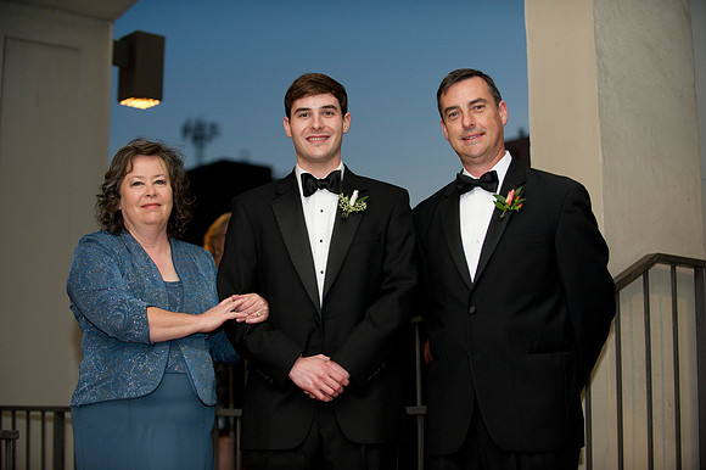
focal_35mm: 70
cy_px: 235
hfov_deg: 28.9
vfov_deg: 19.4
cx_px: 353
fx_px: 1372
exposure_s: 1/60
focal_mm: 70
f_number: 2.8
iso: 640
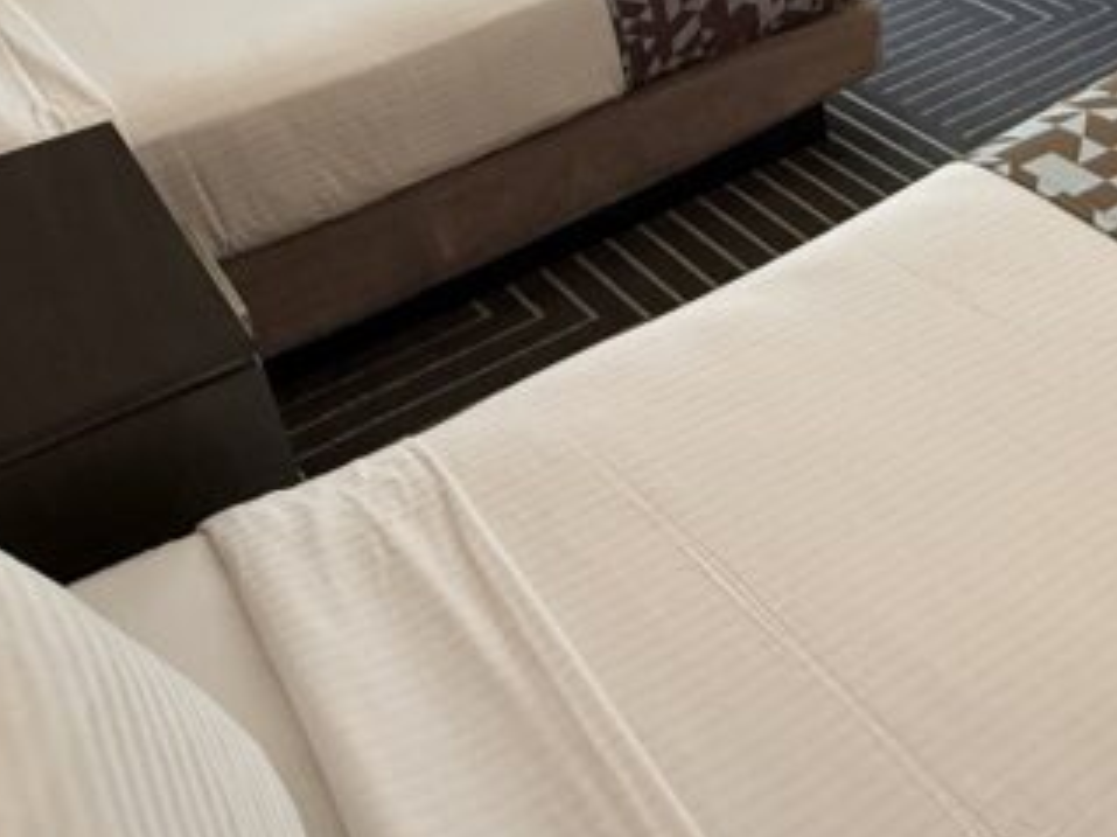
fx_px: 1452
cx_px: 1008
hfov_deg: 39.1
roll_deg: +1.3
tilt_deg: -29.2
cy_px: 95
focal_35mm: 45
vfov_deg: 30.8
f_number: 2.2
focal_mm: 2.22
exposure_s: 1/120
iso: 400
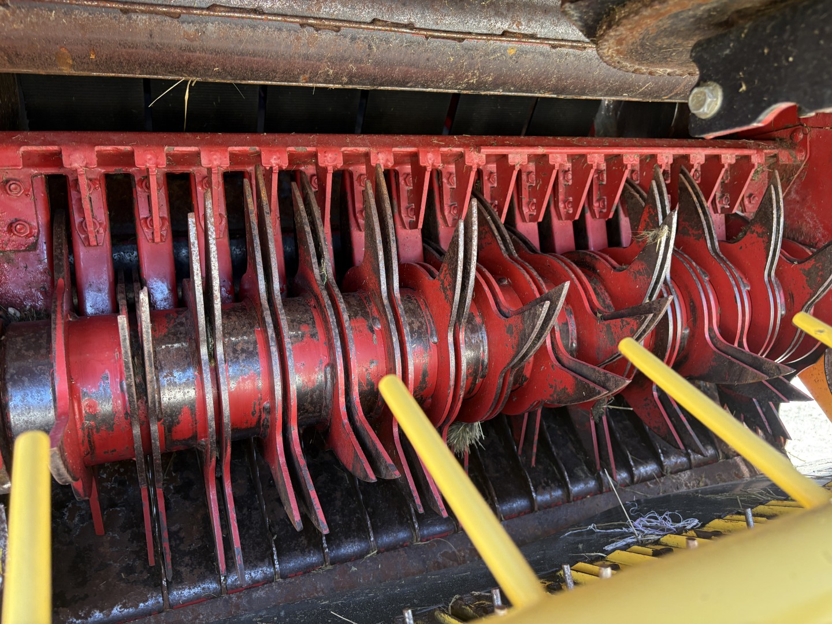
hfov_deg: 67.3
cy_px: 312
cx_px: 416
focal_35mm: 26
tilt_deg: -17.1
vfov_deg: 53.1
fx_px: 625
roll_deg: +0.0
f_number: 1.6
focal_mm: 5.96
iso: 125
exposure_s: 1/70
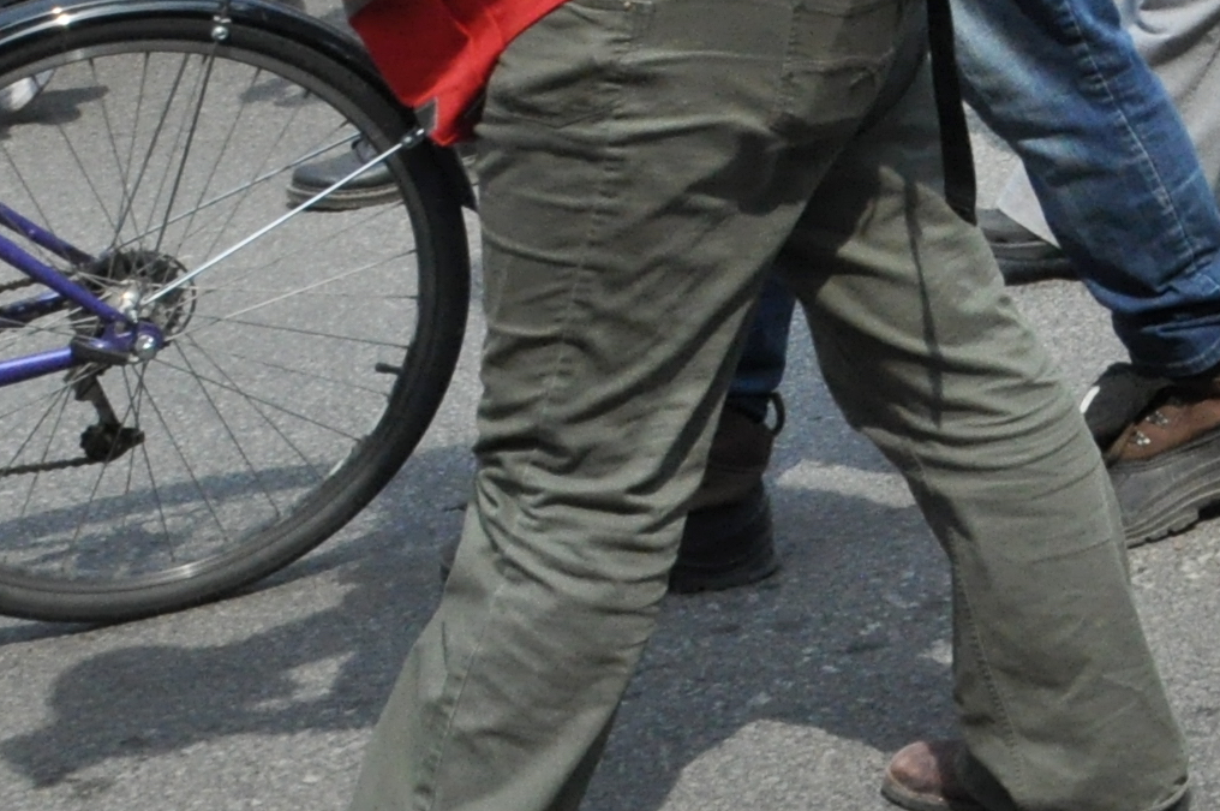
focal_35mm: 114
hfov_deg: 15.5
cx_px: 2187
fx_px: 3859
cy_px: -467
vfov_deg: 11.4
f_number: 16
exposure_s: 1/400
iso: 1000
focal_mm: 18
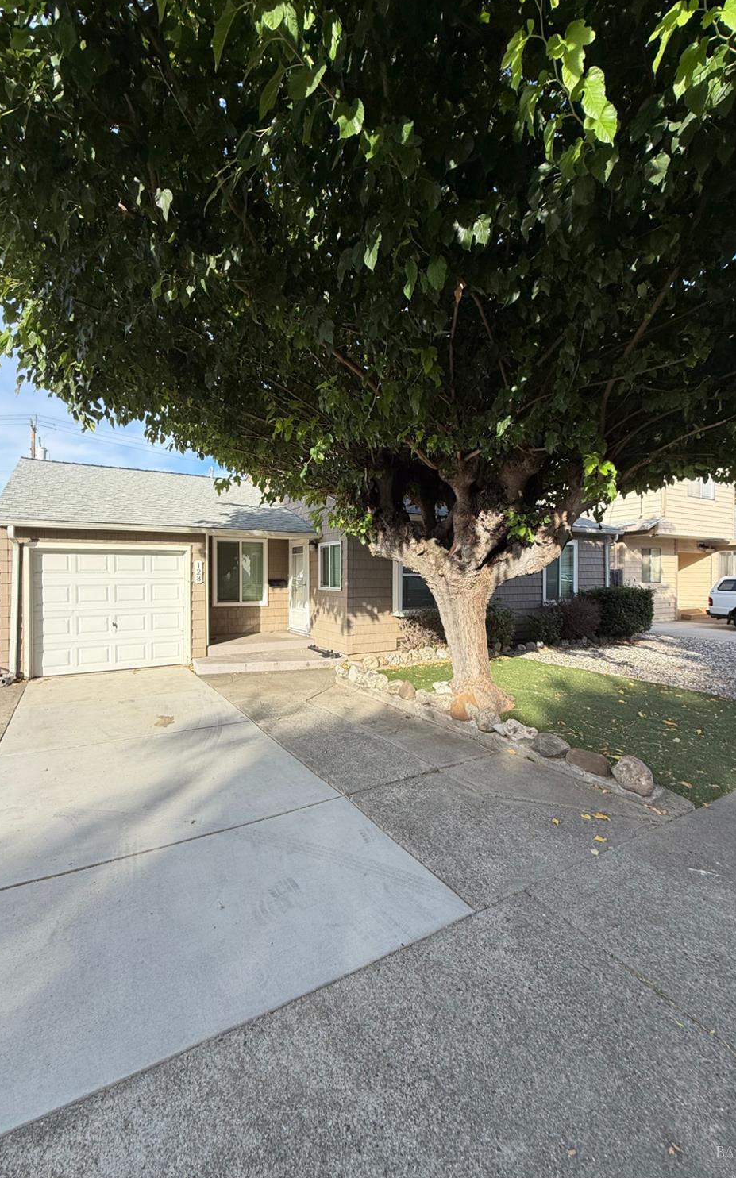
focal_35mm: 15
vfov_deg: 101.5
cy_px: 585
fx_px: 482
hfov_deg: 74.6
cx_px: 334
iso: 40
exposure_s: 1/574
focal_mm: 2.22
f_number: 2.2
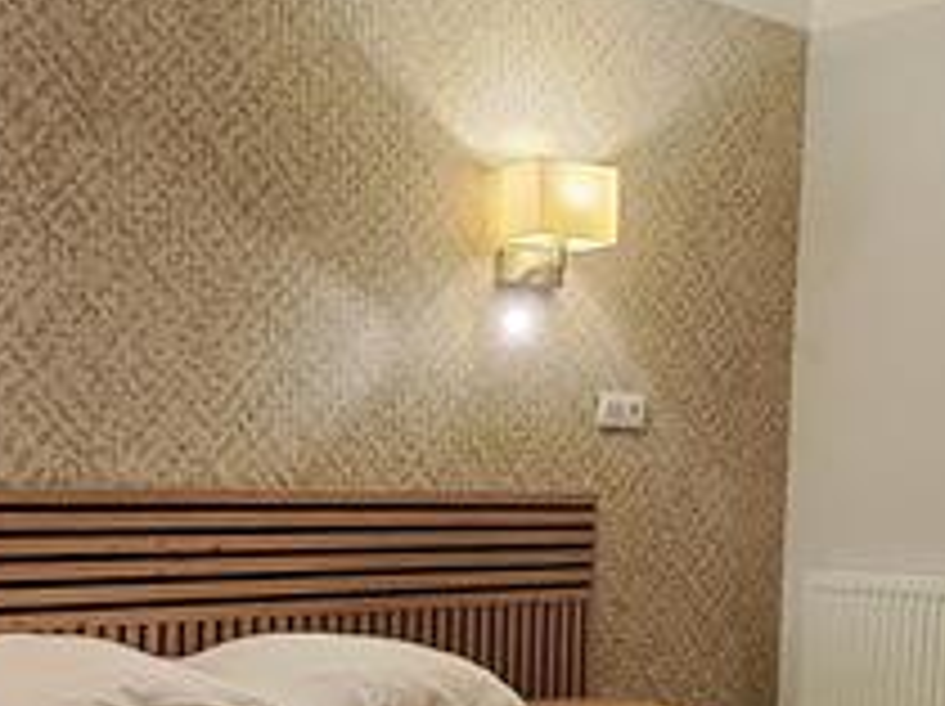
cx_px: 292
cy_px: 670
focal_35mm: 61
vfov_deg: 23.2
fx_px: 1663
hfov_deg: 31.4
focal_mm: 1.64
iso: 320
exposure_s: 1/25
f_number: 2.2
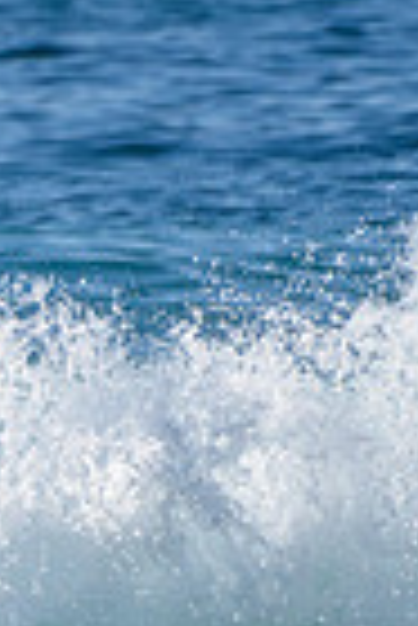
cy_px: 655
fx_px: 44334
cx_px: -638
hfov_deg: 0.5
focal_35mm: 2552
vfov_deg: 0.8
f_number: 5.6
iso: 180
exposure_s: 1/2000
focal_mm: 500
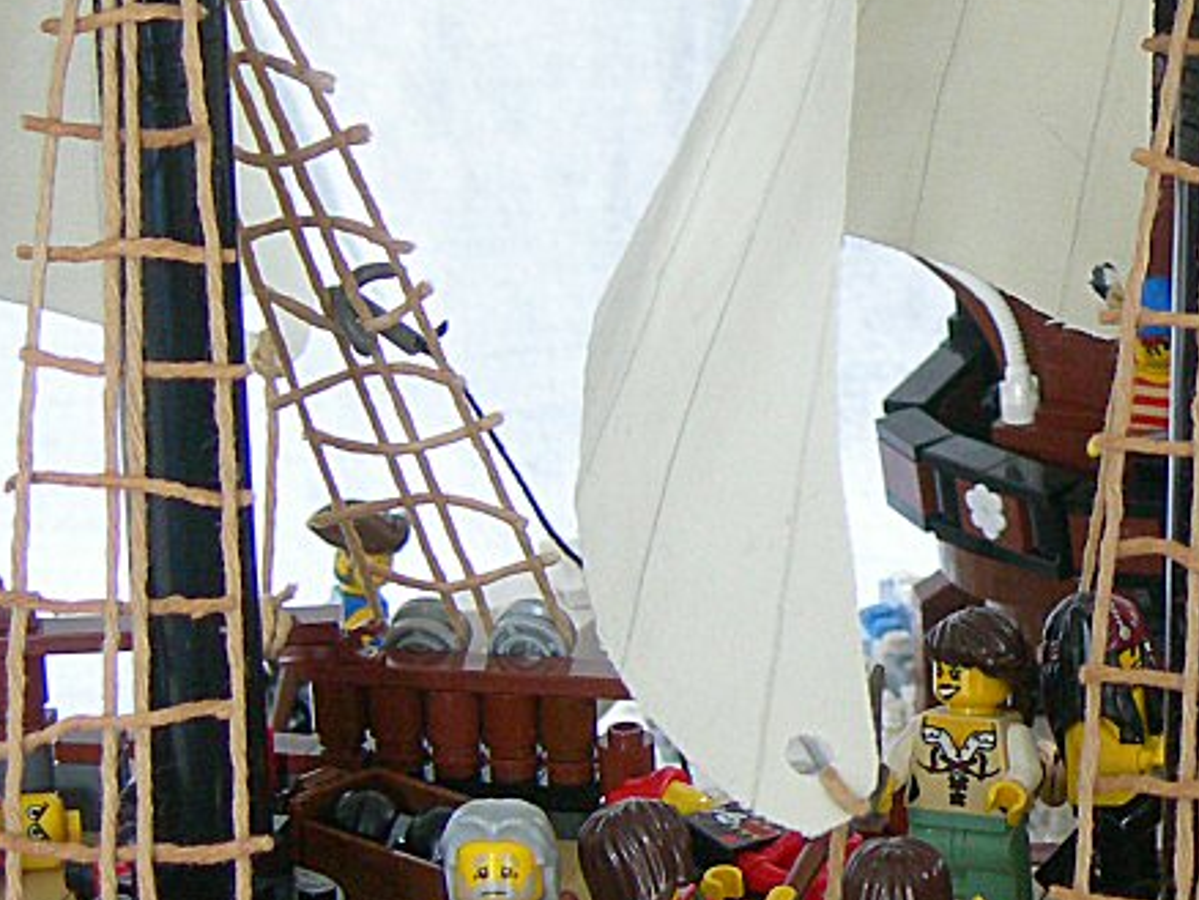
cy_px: 487
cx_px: 1610
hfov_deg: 11.5
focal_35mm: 167
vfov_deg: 8.9
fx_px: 5788
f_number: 3.5
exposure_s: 1/3.7
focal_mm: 12.7
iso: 200
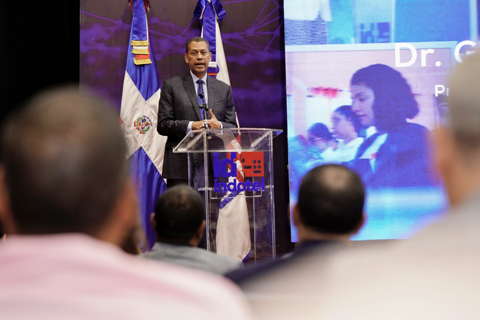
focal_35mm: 99
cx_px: 240
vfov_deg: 13.8
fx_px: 1320
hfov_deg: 20.6
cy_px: 160
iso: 2000
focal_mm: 99
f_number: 3.5
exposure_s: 1/100
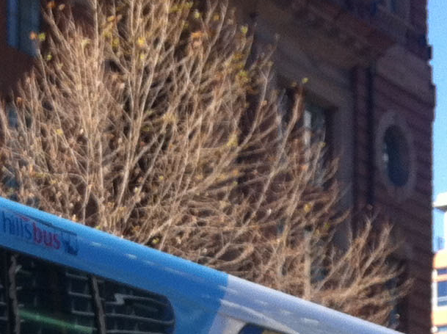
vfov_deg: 9.4
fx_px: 1921
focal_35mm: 149
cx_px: -53
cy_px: 612
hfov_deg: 13.0
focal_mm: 3.85
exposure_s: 1/529
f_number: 2.8
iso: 80
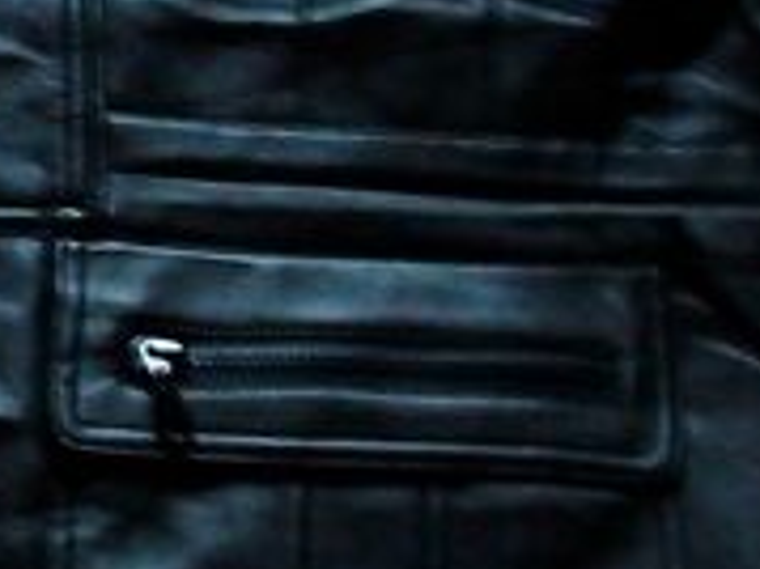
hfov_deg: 10.8
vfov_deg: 8.3
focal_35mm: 179
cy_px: 85
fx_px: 3927
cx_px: -242
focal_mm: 5.7
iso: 200
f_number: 2.9
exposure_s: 1/8
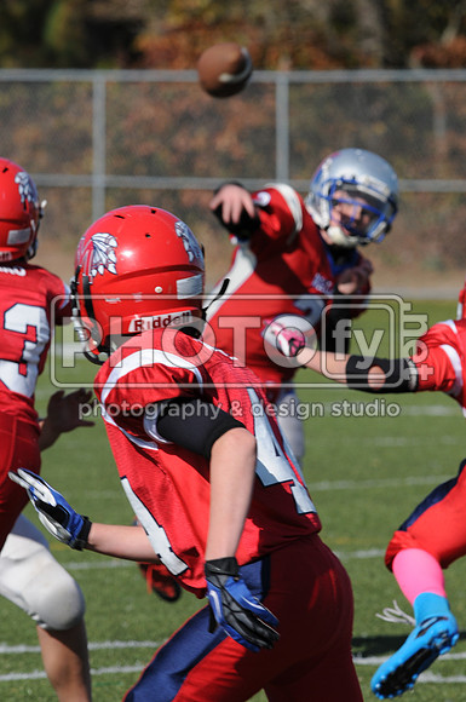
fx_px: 8763
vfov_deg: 4.6
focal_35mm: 450
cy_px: 351
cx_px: 233
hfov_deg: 3.0
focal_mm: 300
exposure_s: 1/500
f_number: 10
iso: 200
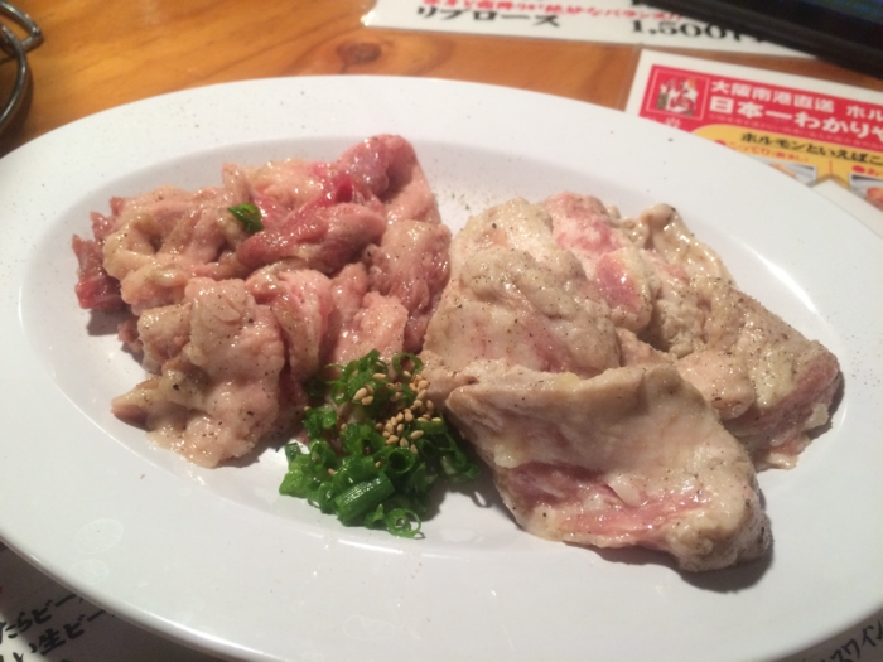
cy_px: 331
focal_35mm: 29
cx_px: 442
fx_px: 740
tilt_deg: -46.6
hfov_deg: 61.7
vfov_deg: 48.2
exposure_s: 1/30
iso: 64
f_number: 2.2
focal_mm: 4.15
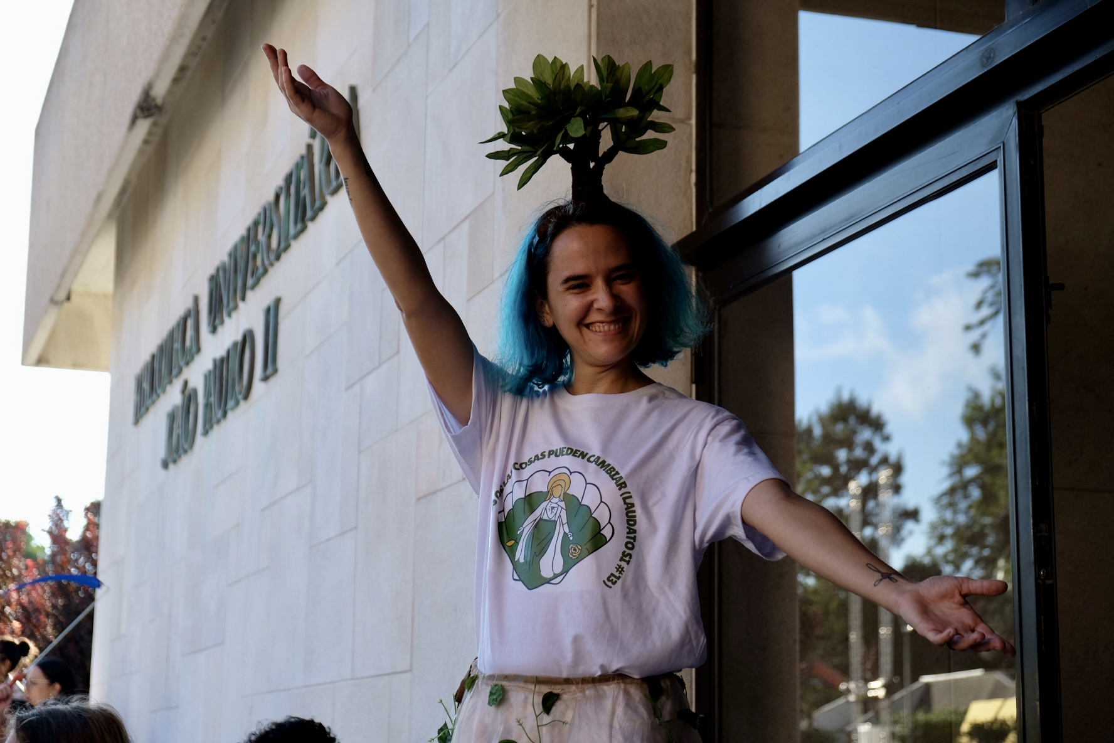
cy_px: 372
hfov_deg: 30.1
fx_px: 2073
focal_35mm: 67
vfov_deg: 20.3
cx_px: 557
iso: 400
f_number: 4
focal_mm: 44.4
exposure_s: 1/800
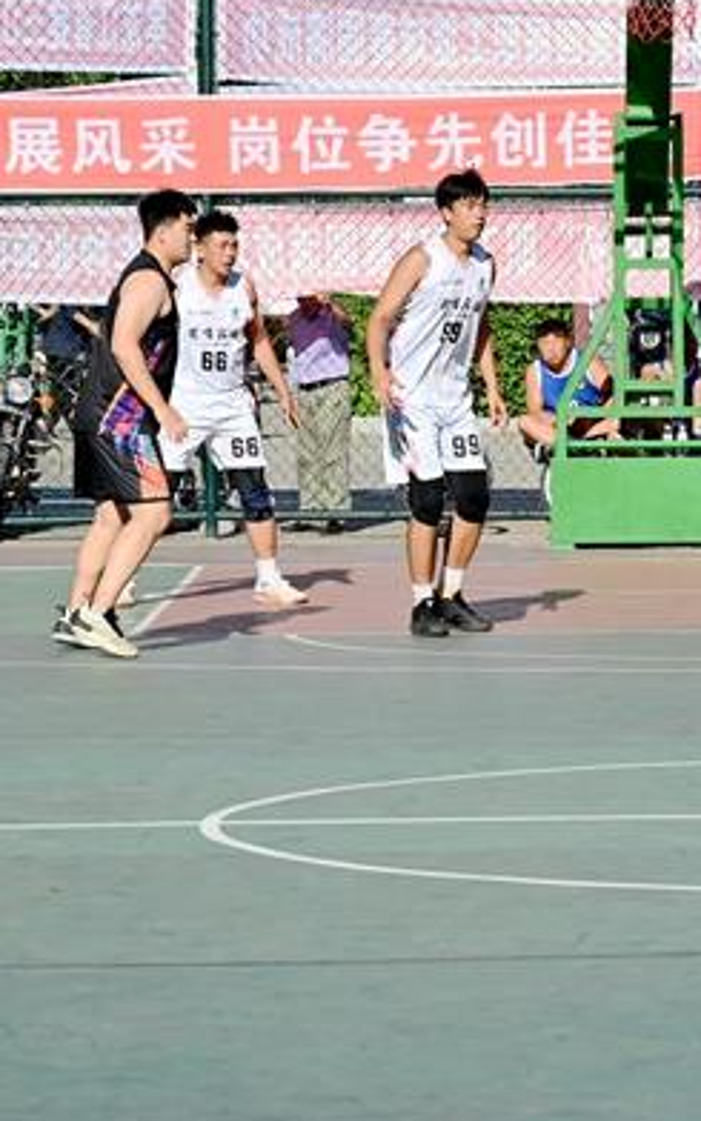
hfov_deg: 8.0
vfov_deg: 12.9
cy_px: 550
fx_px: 4952
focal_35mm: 162
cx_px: 801
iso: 100
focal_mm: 78
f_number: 8
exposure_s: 1/500
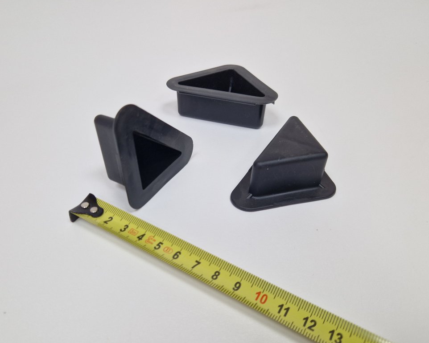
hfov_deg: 61.9
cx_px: 182
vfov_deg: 51.5
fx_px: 356
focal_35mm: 28
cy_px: 188
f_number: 1.8
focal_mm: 5.4
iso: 50
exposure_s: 1/133
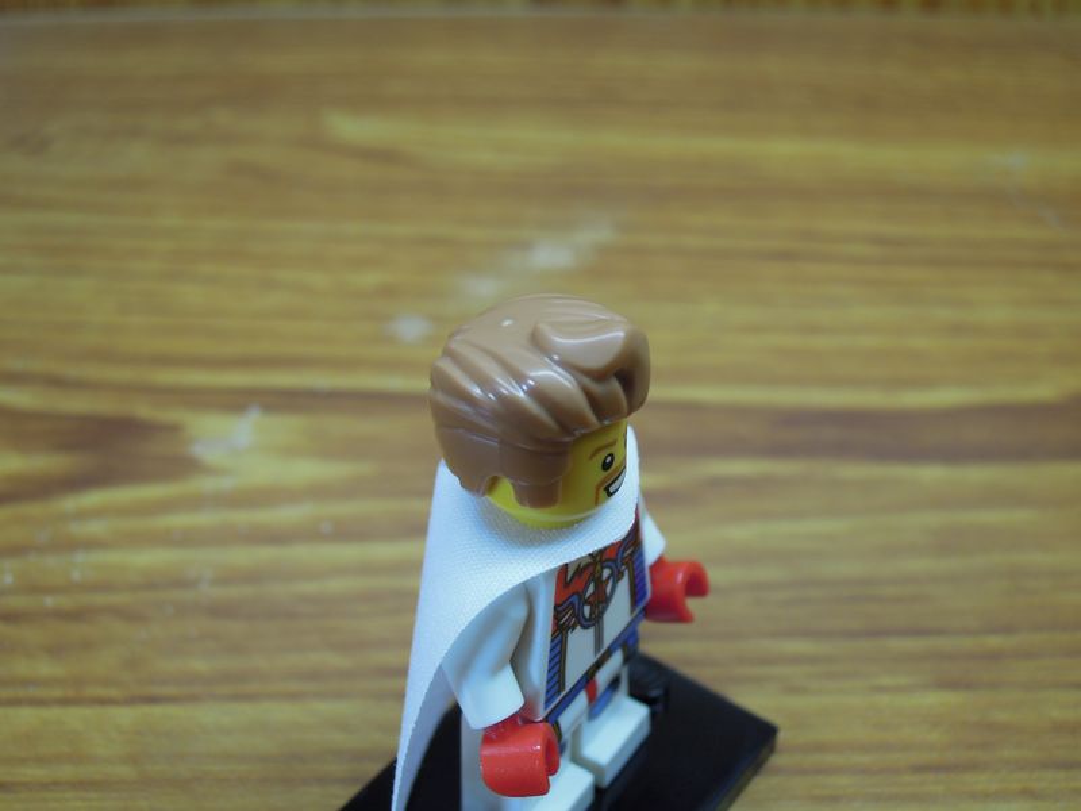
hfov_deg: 42.1
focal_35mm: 45
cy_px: 406
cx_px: 540
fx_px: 1405
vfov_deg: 32.2
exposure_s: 1/30
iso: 160
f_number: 3.1
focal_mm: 8.1
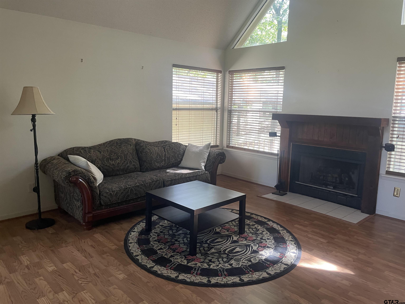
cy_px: 152
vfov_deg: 53.1
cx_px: 202
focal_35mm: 26
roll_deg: -1.2
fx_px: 304
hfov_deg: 67.3
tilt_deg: -7.5
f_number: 1.6
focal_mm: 4.2
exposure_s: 1/60
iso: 200
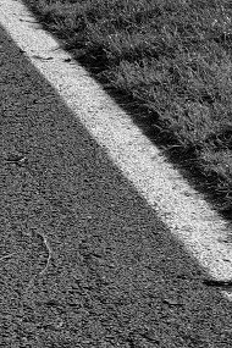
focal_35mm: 218
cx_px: -267
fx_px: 2107
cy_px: 231
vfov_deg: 9.4
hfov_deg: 6.1
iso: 400
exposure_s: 1/3333
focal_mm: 23
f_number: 5.6
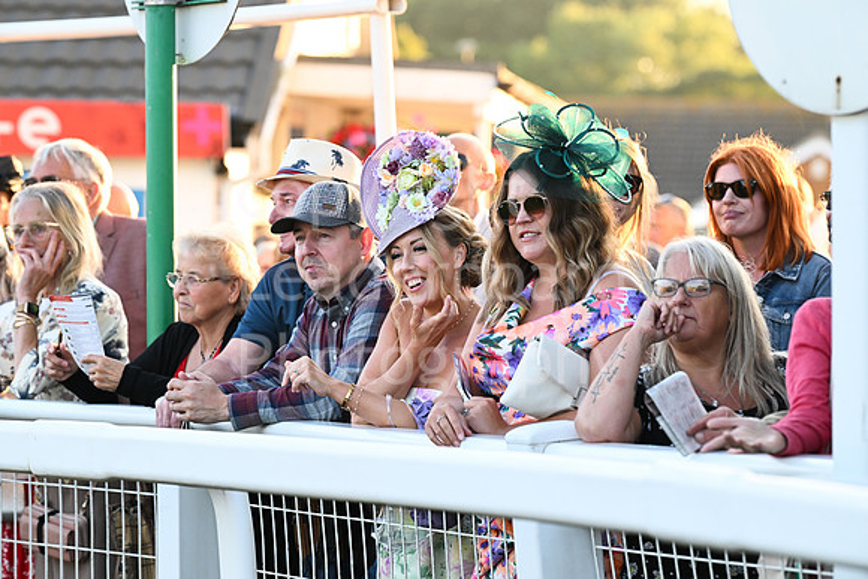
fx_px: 4823
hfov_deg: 10.3
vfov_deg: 6.9
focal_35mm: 200
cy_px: 290
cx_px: 434
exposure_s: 1/250
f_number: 5.6
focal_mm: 200
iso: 1000
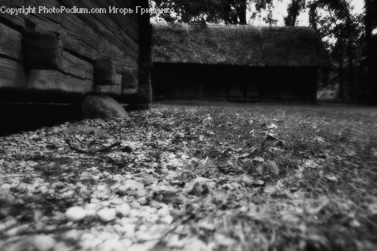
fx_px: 440
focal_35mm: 42
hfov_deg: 46.4
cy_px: 126
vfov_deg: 31.9
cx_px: 188
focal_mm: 27.7
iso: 1250
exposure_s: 1/100
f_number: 4.5
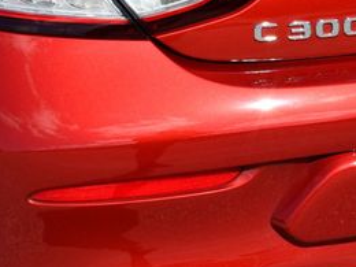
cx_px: 415
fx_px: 1512
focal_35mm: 147
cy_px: 21
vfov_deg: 10.0
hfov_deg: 13.1
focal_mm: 31
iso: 100
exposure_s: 1/320
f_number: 9
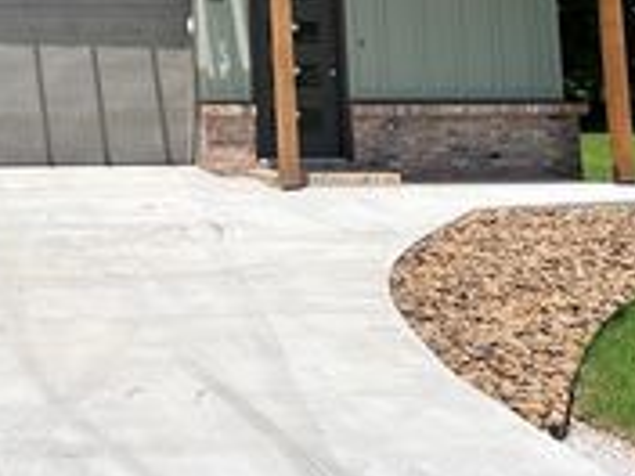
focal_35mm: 74
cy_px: -135
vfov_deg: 18.6
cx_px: 54
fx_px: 1357
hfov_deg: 25.4
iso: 50
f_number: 1.5
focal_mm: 5.7
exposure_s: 1/5319
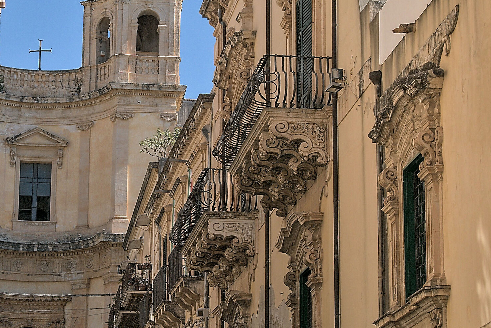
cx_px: 112
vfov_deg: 10.9
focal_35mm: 126
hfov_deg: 16.1
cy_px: 132
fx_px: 1721
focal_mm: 52
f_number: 13
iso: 200
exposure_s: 1/320
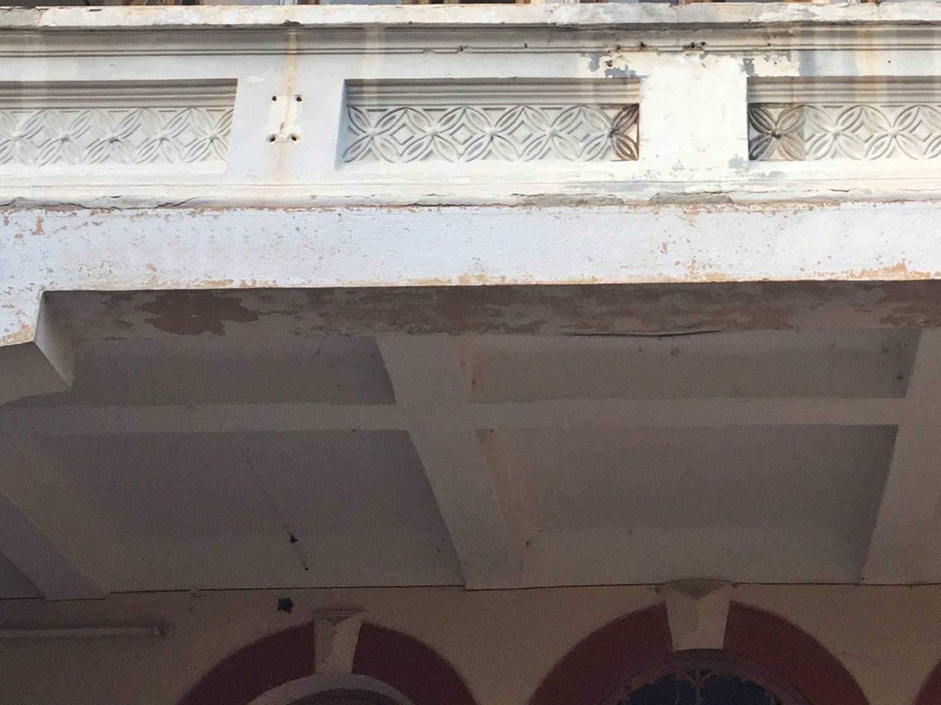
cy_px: 110
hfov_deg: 29.6
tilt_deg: +30.7
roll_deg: -0.4
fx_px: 1740
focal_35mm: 64
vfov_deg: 22.5
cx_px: 742
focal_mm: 4.15
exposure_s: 1/100
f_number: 2.2
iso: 50
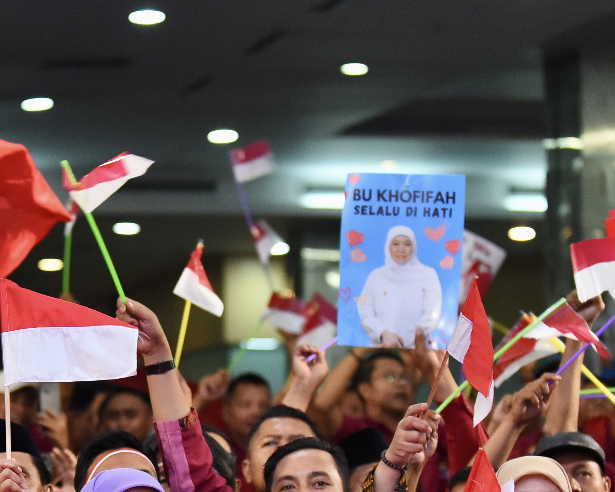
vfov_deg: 8.6
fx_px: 3258
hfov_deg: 10.7
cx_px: 57
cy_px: 494
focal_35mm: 179
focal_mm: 70
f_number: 2.8
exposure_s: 1/320
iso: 2000
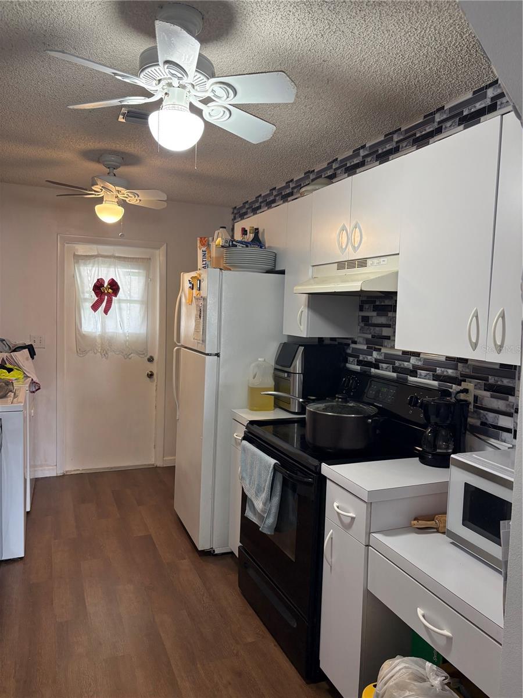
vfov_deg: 67.3
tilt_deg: -3.8
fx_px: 524
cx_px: 262
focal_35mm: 26
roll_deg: -2.2
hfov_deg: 53.1
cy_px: 349
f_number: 1.6
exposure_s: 1/60
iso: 125
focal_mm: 5.96
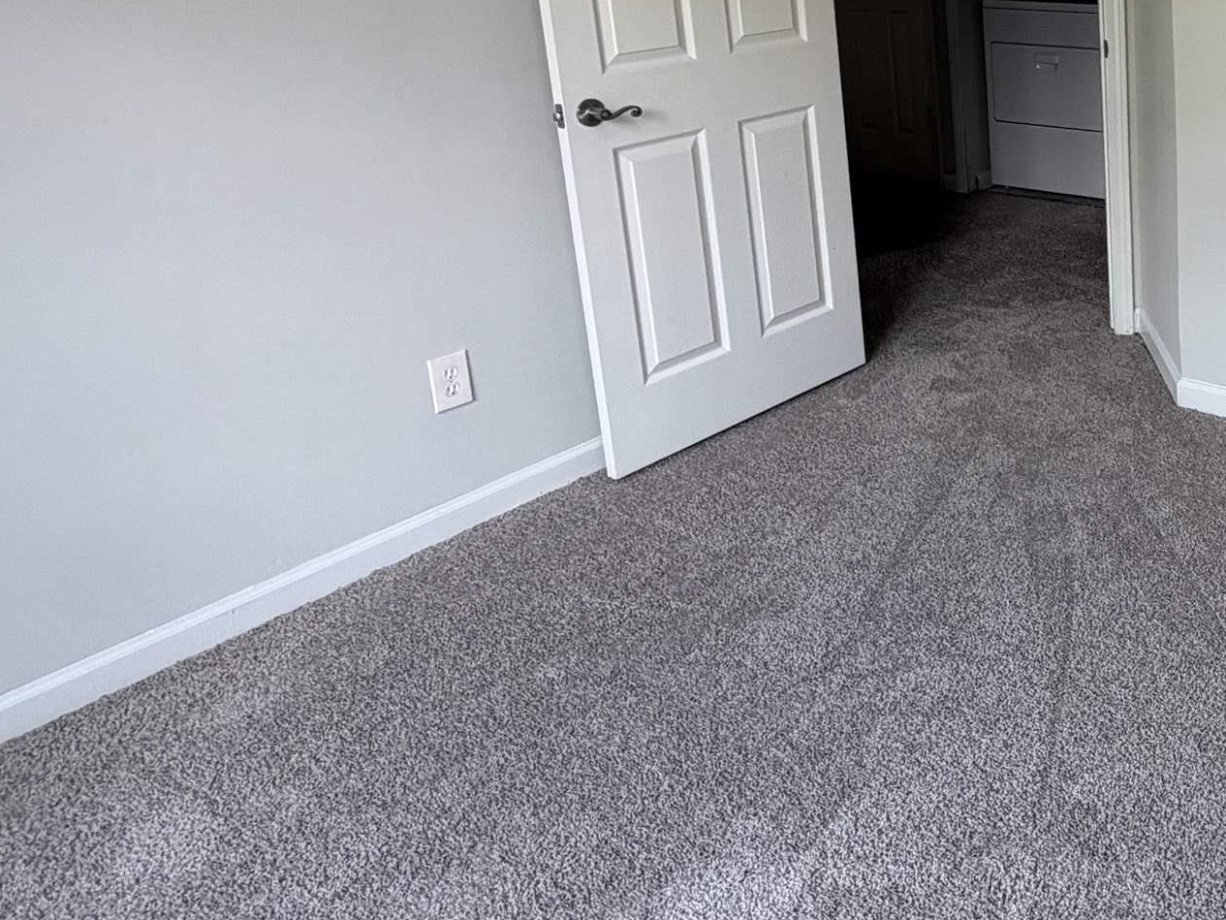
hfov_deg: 44.9
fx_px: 1204
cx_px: 1249
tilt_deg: -12.4
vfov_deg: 39.4
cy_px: 132
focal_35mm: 34
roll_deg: +1.5
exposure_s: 1/121
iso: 100
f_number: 2.2
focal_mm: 2.22
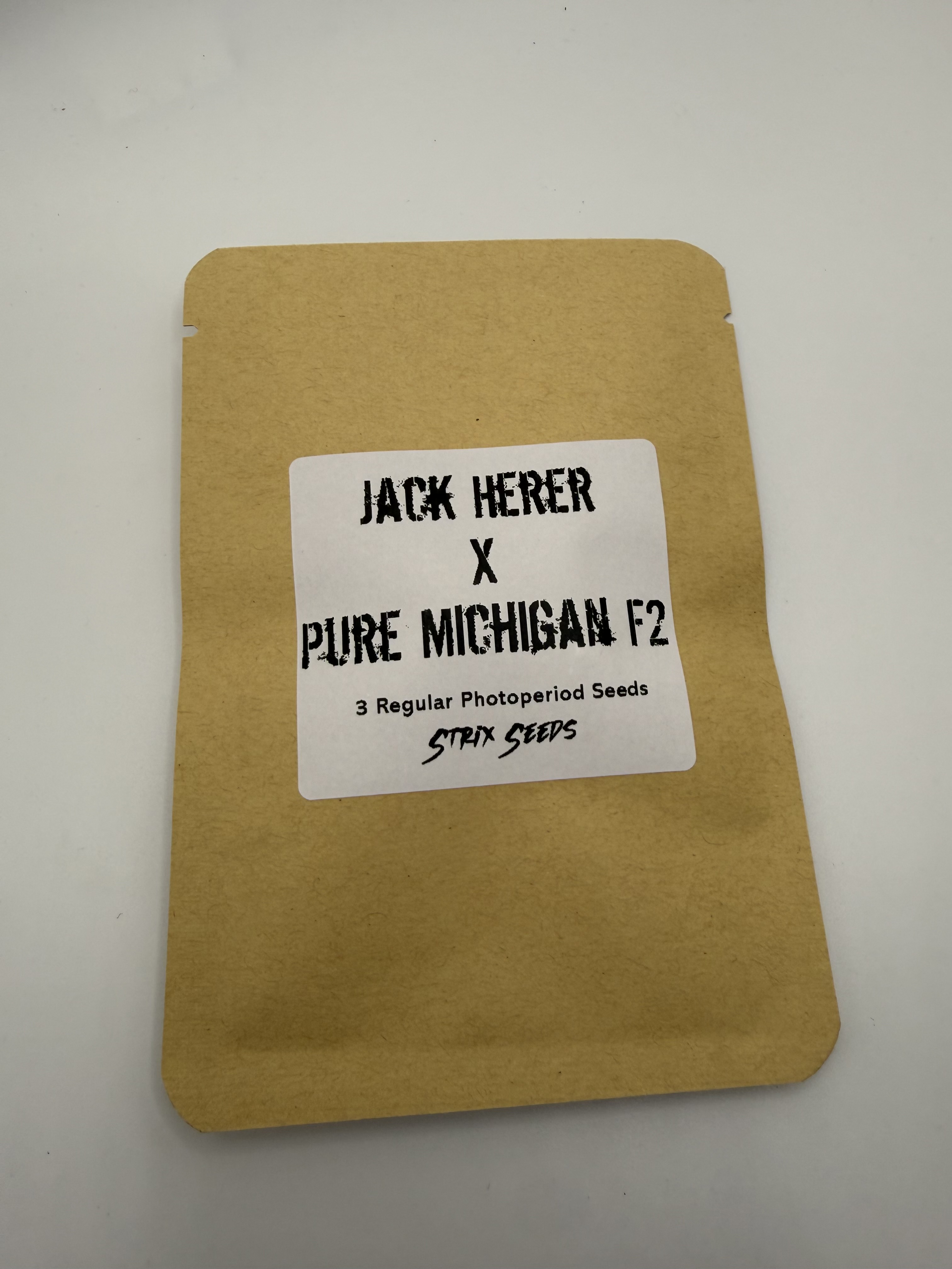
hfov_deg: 56.8
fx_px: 880
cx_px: 476
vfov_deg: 71.6
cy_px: 634
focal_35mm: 24
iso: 40
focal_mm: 2.22
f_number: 2.2
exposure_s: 1/101
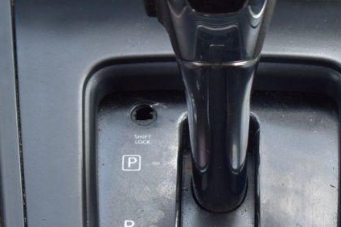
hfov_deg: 10.3
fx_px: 1885
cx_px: 240
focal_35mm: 199
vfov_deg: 6.9
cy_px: 81
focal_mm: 55
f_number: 7.1
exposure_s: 1/40
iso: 400
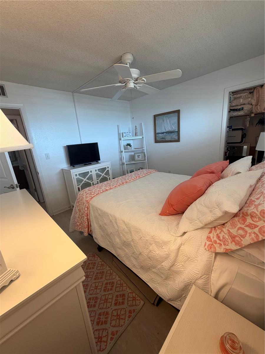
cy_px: 177
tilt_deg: -15.0
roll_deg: +5.3
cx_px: 132
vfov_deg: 102.1
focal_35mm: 14
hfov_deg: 85.7
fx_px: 143
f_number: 2.2
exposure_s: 1/120
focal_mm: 2.22
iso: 160
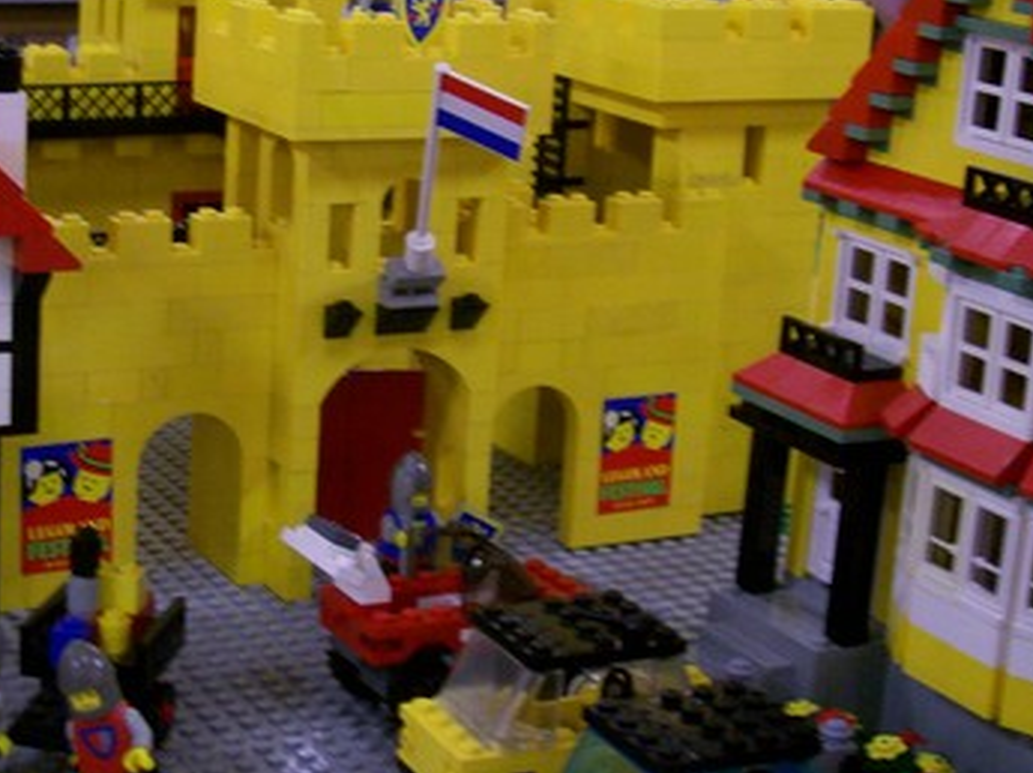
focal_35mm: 78
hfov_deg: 24.9
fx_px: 2325
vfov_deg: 18.8
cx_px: 335
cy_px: 297
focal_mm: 7
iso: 160
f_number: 2.9
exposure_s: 1/8
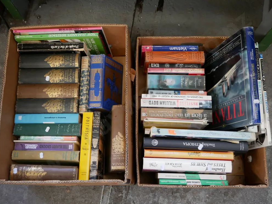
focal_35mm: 37
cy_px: 102
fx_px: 291
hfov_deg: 50.1
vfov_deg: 38.7
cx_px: 136
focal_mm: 18
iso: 800
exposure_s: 1/60
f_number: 3.9
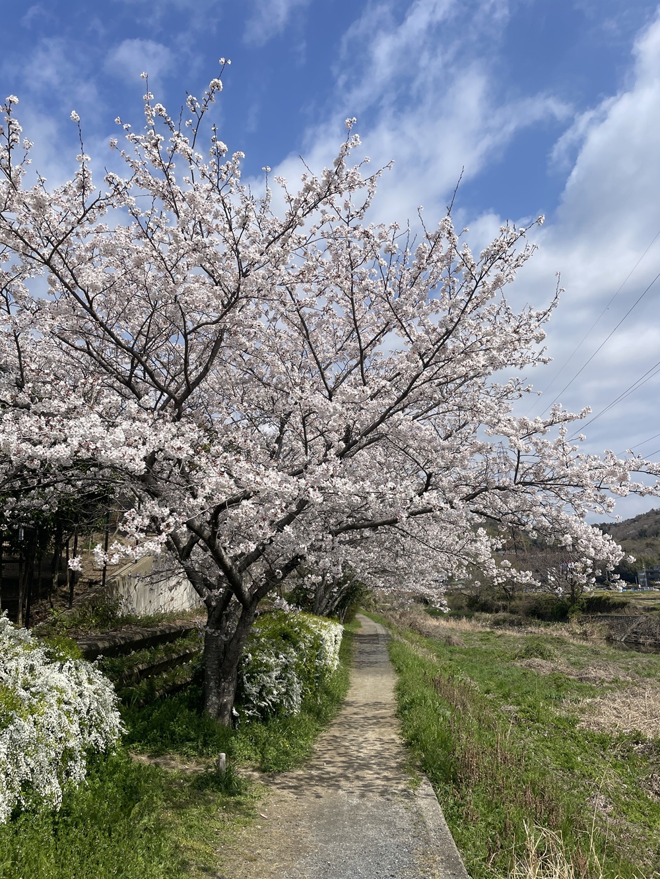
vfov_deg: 67.3
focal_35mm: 26
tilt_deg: +13.5
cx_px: 330
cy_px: 440
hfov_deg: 53.1
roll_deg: +0.5
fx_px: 661
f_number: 1.6
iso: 32
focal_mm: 4.2
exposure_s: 1/5051
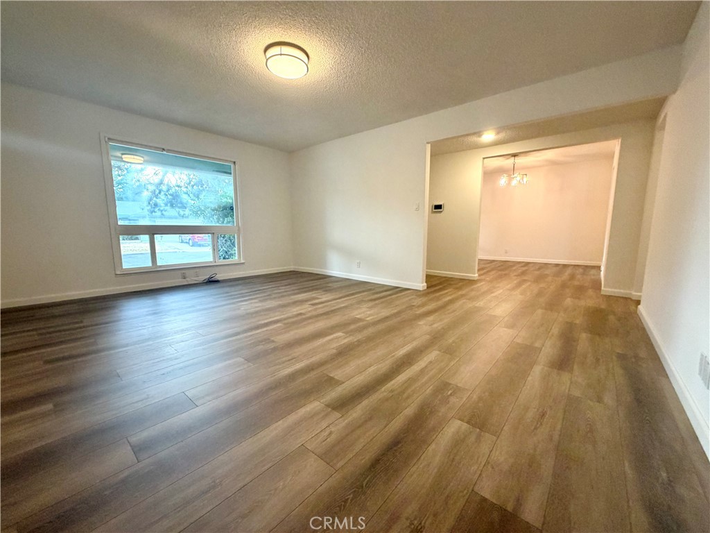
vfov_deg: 85.7
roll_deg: +0.9
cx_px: 355
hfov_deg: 102.1
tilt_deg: -8.2
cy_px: 266
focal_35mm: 14
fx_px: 287
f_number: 2.2
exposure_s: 1/60
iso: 250
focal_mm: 2.22
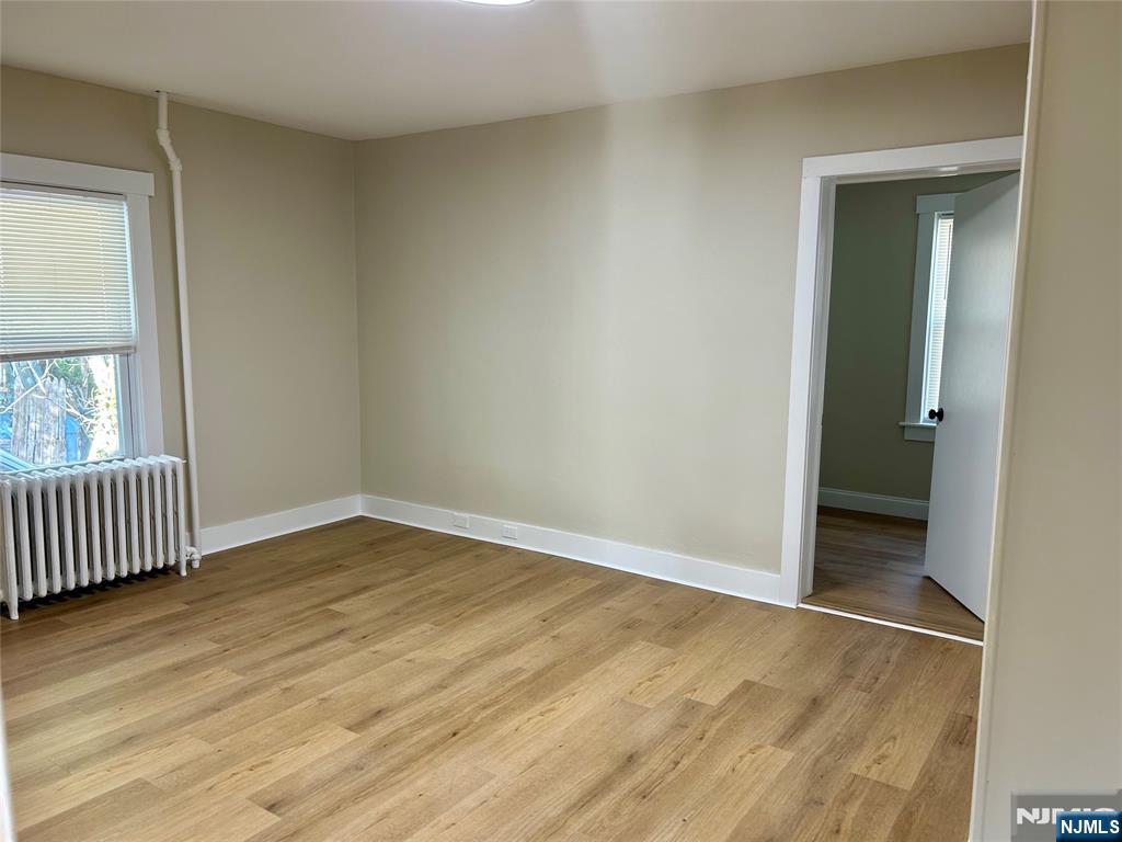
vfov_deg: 53.1
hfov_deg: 67.3
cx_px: 561
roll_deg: -0.2
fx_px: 843
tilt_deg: -8.4
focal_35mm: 26
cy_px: 421
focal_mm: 5.7
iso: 80
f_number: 1.5
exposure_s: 1/60
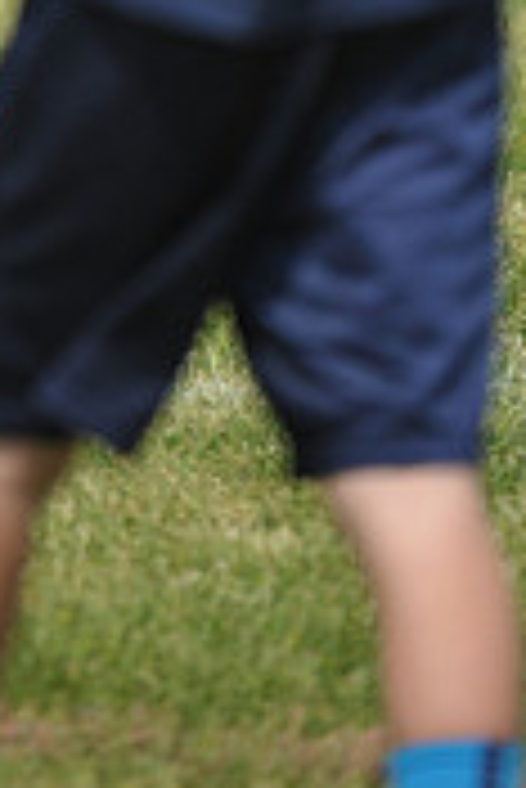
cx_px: -157
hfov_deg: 1.7
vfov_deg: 2.5
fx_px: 18088
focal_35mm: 827
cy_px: -504
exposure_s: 1/5000
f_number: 4
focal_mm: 250
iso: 640
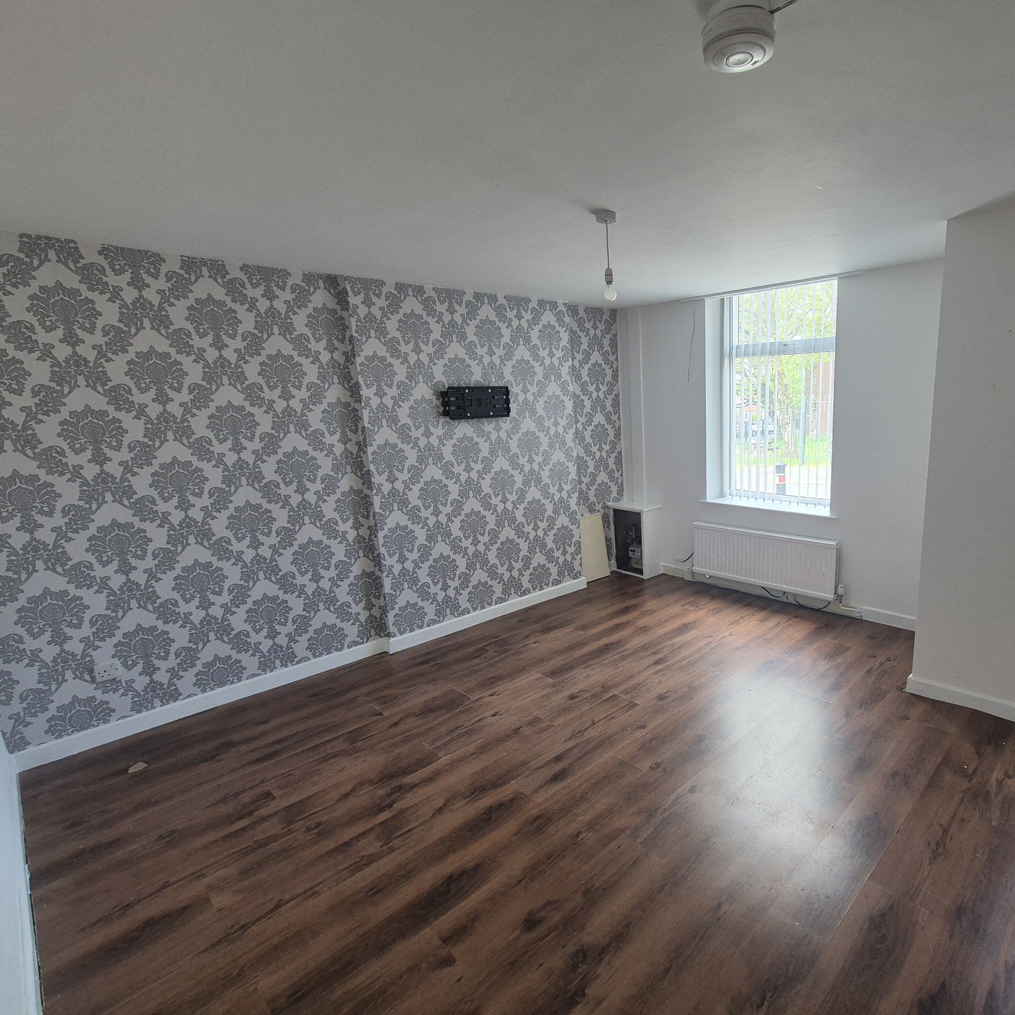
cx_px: 654
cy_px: 508
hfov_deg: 85.2
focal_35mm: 16
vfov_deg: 87.4
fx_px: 531
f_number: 2.2
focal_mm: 2.2
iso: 160
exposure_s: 1/50
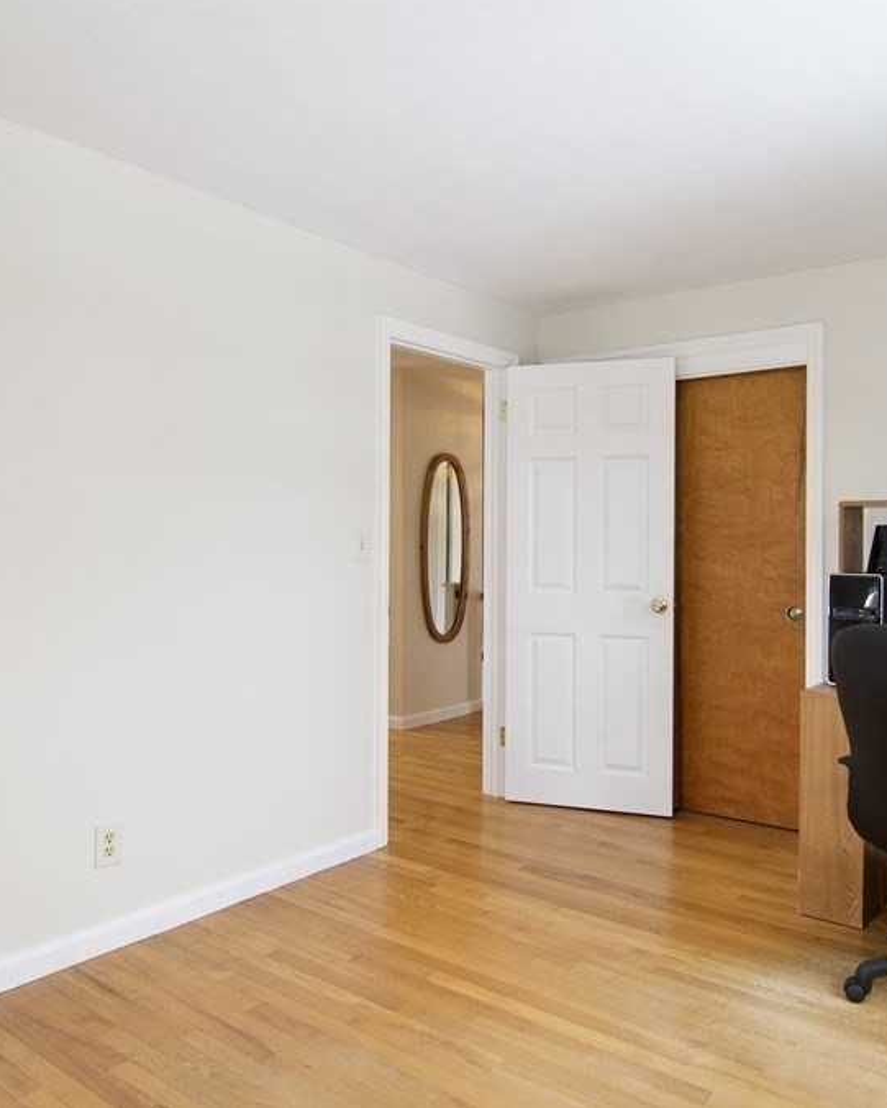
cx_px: 518
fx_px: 909
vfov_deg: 62.7
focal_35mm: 28
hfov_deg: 51.8
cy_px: 550
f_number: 4
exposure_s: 1/60
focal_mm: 13
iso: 720
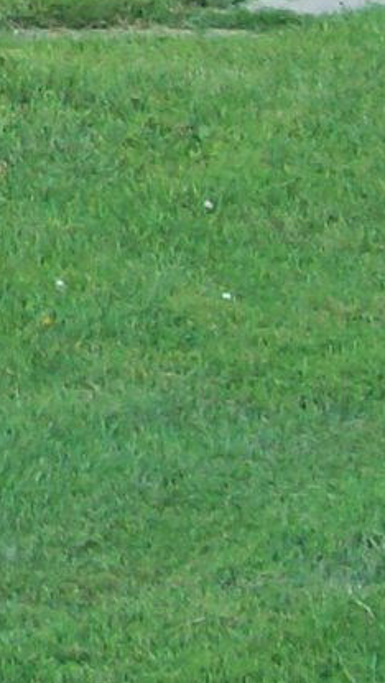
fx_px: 4927
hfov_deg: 4.2
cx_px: -1005
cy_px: -652
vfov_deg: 7.6
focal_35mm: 272
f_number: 3
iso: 80
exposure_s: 1/234
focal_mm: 7.6
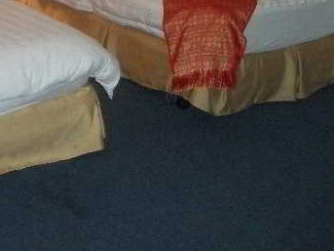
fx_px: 810
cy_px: -28
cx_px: -51
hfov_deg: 21.8
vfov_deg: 17.0
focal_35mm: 84
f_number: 3.1
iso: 320
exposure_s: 1/30
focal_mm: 6.5
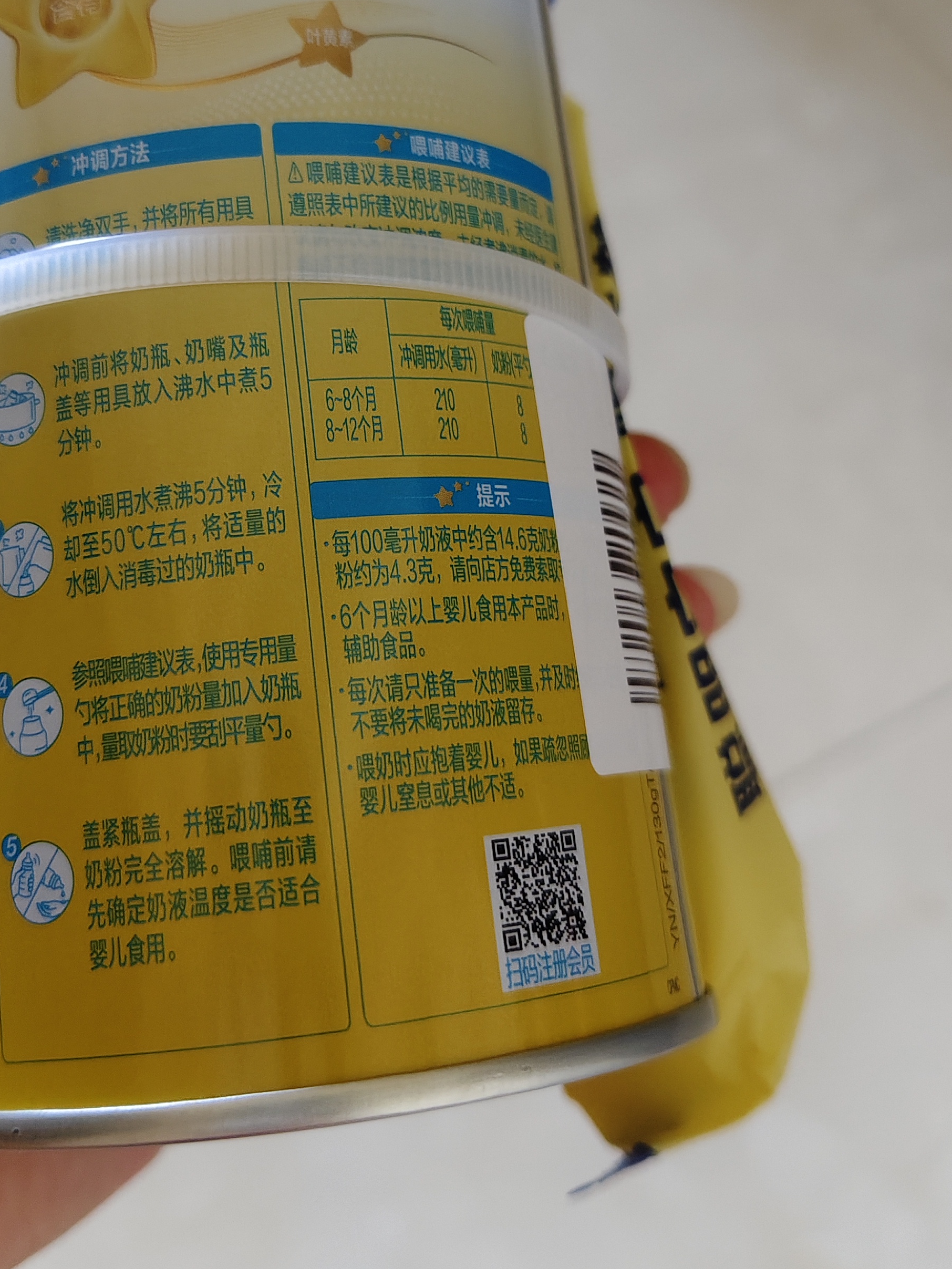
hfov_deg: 36.8
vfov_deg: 47.1
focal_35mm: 39
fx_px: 1430
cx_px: 422
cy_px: 423
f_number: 1.88
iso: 738
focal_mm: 5.56
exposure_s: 1/50
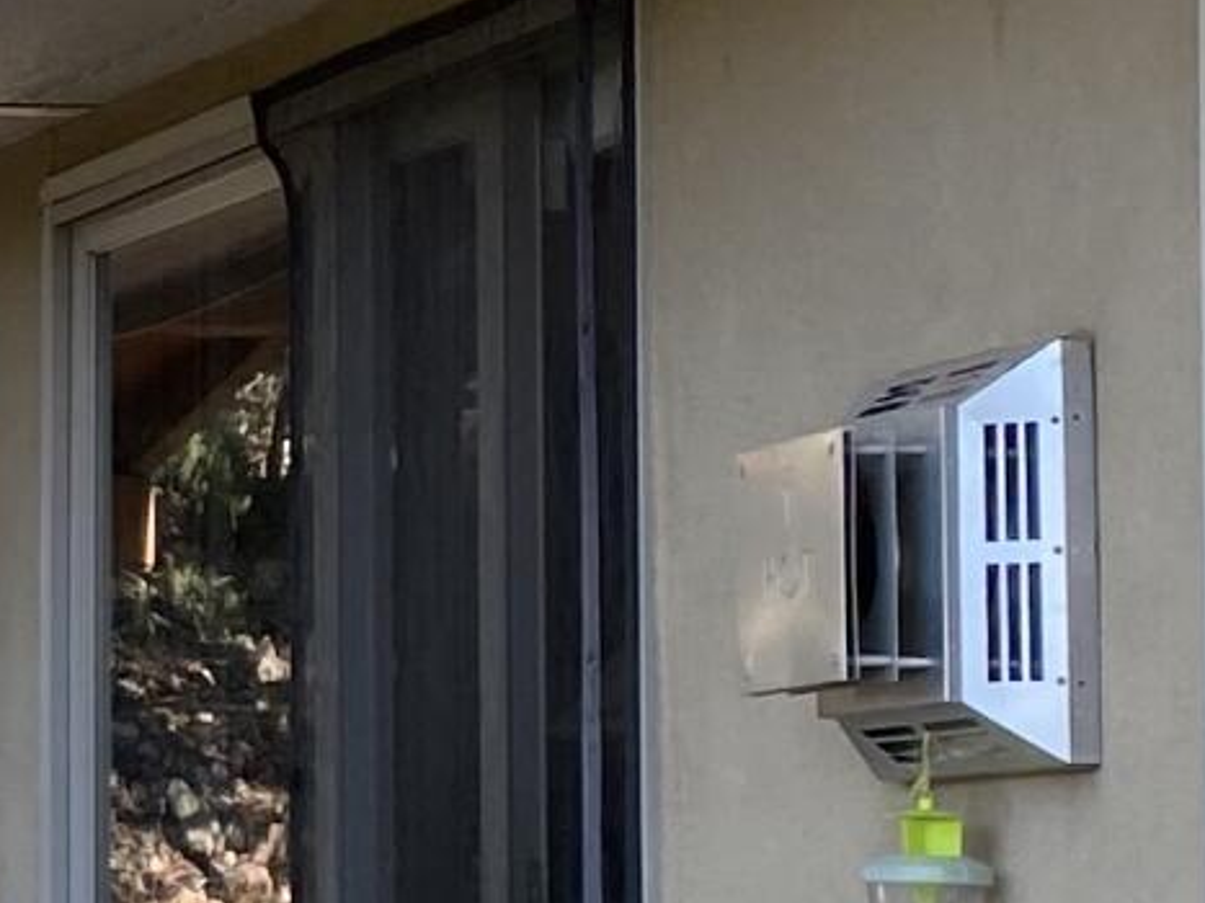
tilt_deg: +3.7
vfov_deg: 8.9
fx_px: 5812
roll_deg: -1.5
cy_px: 591
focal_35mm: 167
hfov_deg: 10.2
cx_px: -1726
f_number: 1.8
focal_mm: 4.25
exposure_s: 1/414
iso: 32
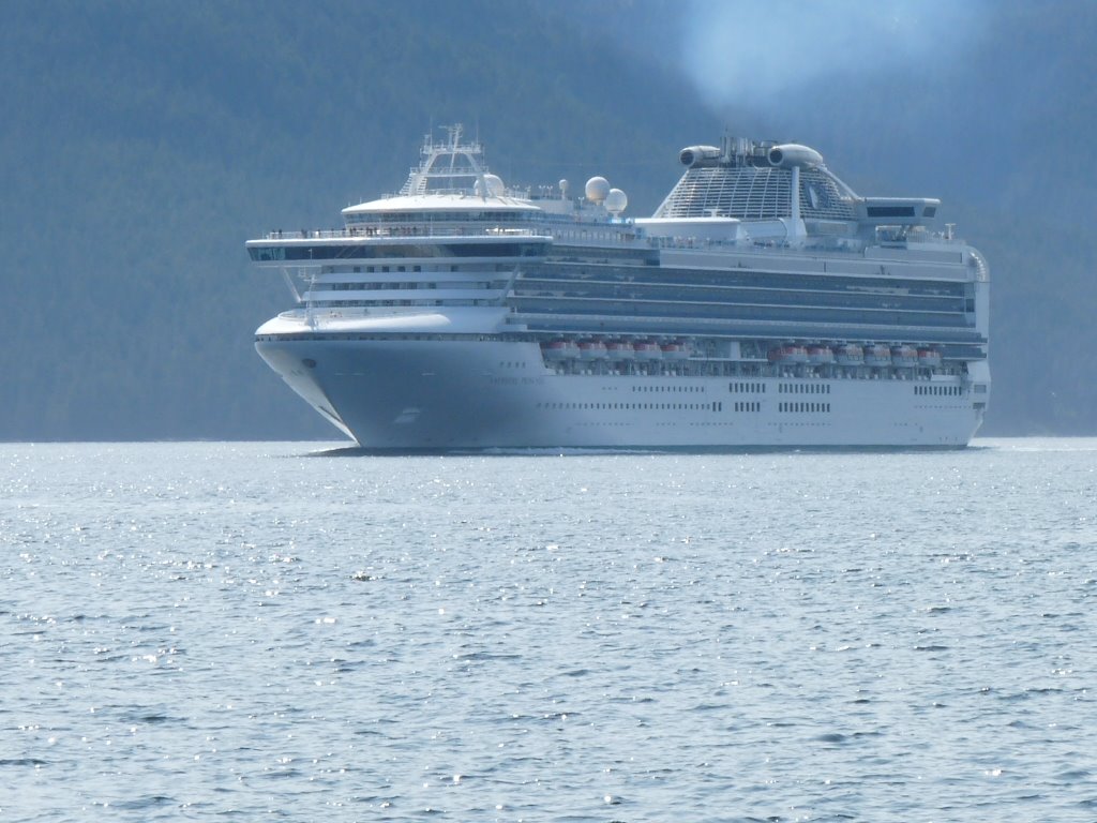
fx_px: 10331
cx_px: 548
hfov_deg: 6.1
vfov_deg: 4.6
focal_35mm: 326
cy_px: 412
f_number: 6.3
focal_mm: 32.7
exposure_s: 1/400
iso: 100
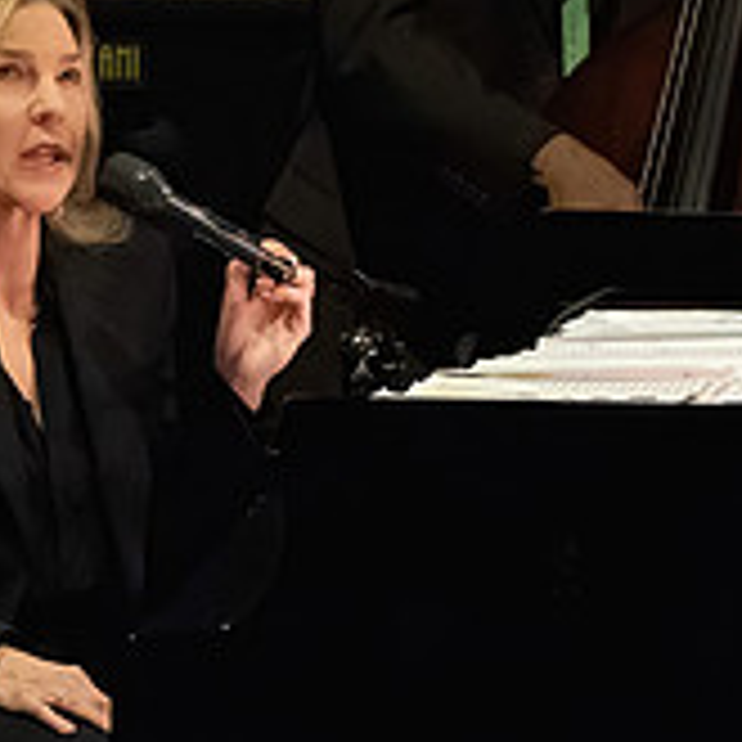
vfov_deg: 1.2
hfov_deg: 1.2
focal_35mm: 1475
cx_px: 397
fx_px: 35770
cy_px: 377
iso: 16000
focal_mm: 400
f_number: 8
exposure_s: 1/320
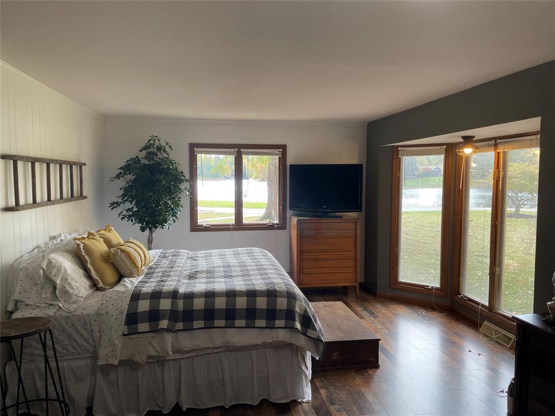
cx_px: 278
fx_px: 417
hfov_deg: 67.3
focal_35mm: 26
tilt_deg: -3.7
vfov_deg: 53.1
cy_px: 208
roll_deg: +0.0
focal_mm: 4.2
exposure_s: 1/120
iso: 64
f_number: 1.6
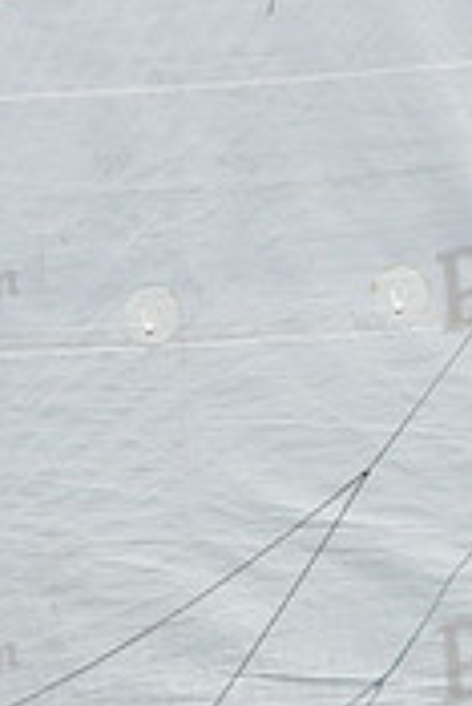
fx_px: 6496
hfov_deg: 4.2
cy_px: 867
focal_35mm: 331
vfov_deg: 6.2
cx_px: 228
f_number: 10
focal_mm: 100
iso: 250
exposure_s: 1/1250
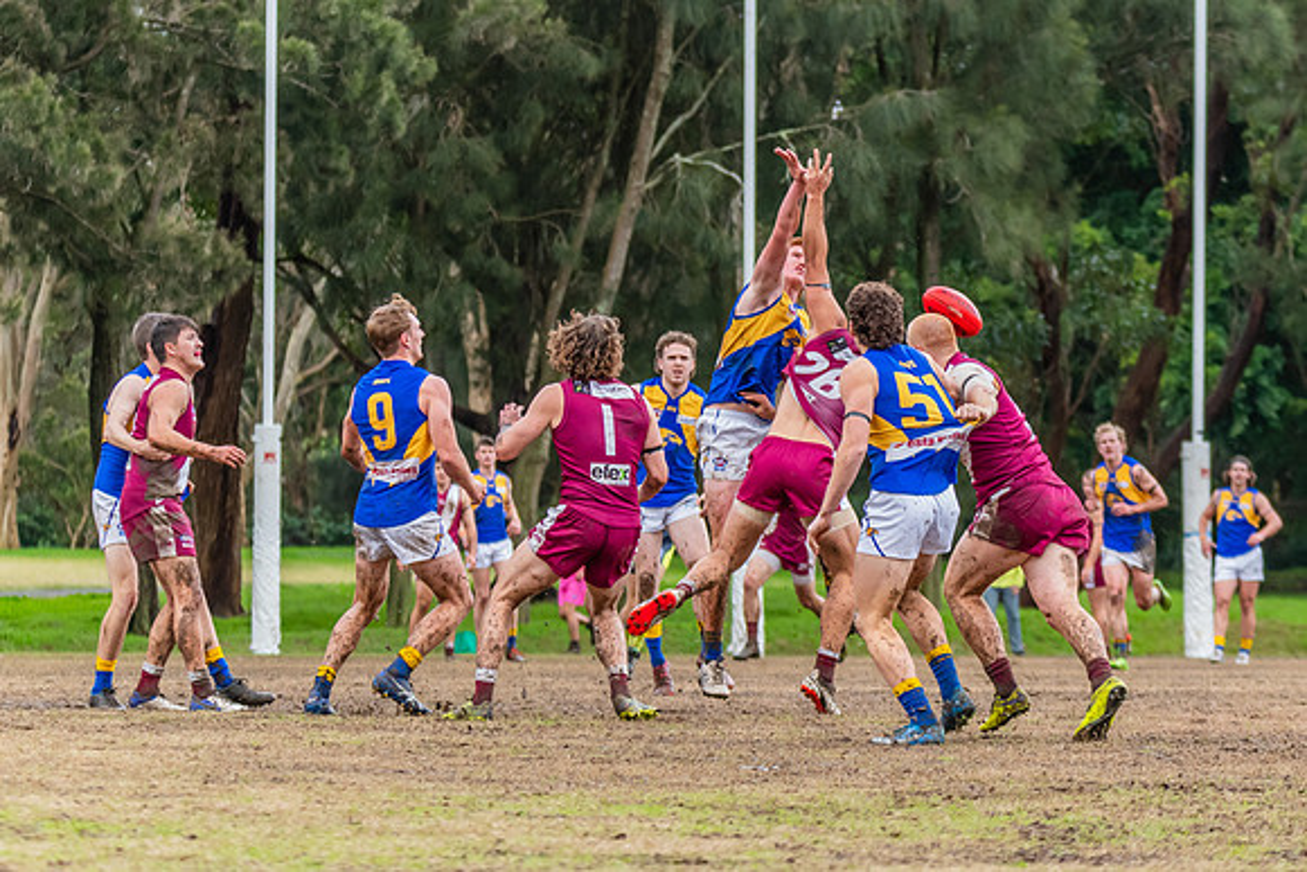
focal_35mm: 238
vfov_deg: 5.8
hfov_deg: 8.6
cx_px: 794
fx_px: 8642
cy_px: 225
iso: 1000
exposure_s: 1/1250
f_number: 5
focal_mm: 150
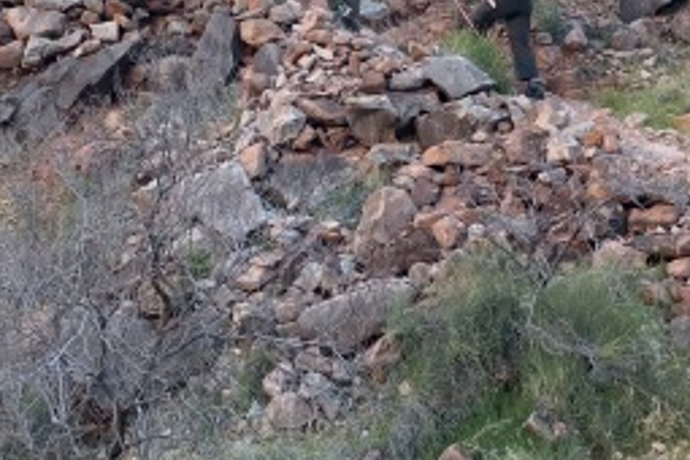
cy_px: 14
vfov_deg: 15.8
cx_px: 395
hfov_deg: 23.9
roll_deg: +0.7
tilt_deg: -0.3
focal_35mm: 85
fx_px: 1629
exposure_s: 1/122
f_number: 1.8
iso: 25
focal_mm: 4.25
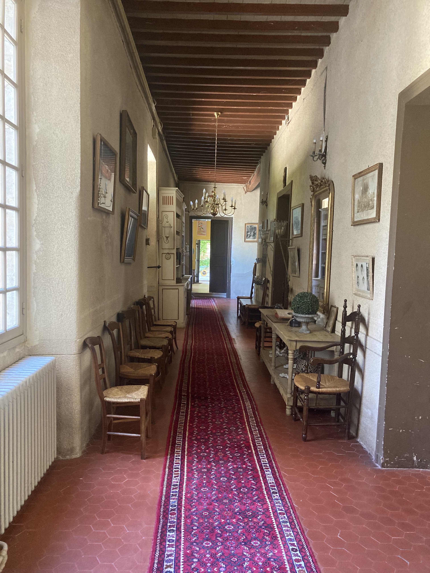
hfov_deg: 49.7
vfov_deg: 63.4
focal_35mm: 28
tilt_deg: -3.4
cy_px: 286
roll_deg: -2.7
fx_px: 464
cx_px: 215
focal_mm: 3.99
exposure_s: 1/37
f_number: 1.8
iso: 400
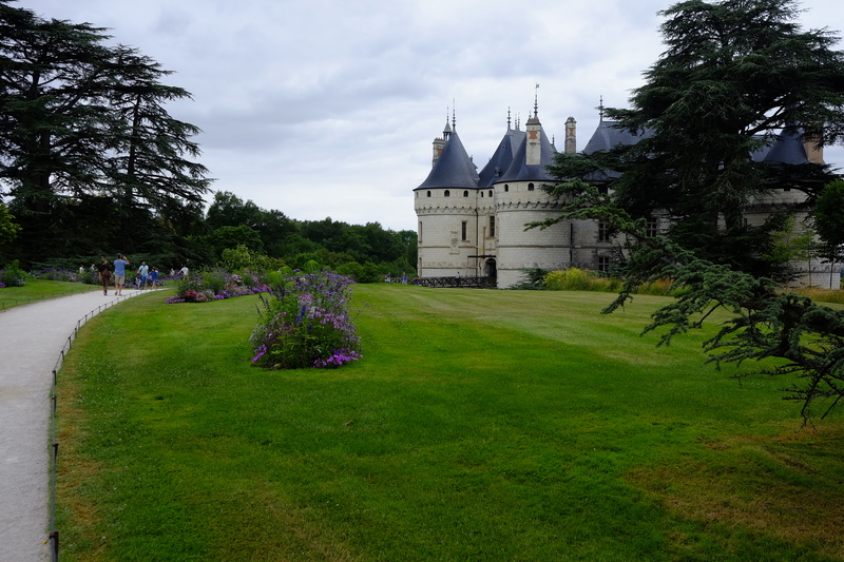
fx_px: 820
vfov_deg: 37.8
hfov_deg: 54.4
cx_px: 422
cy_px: 281
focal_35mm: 35
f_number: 7.1
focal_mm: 23
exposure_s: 1/125
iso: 400
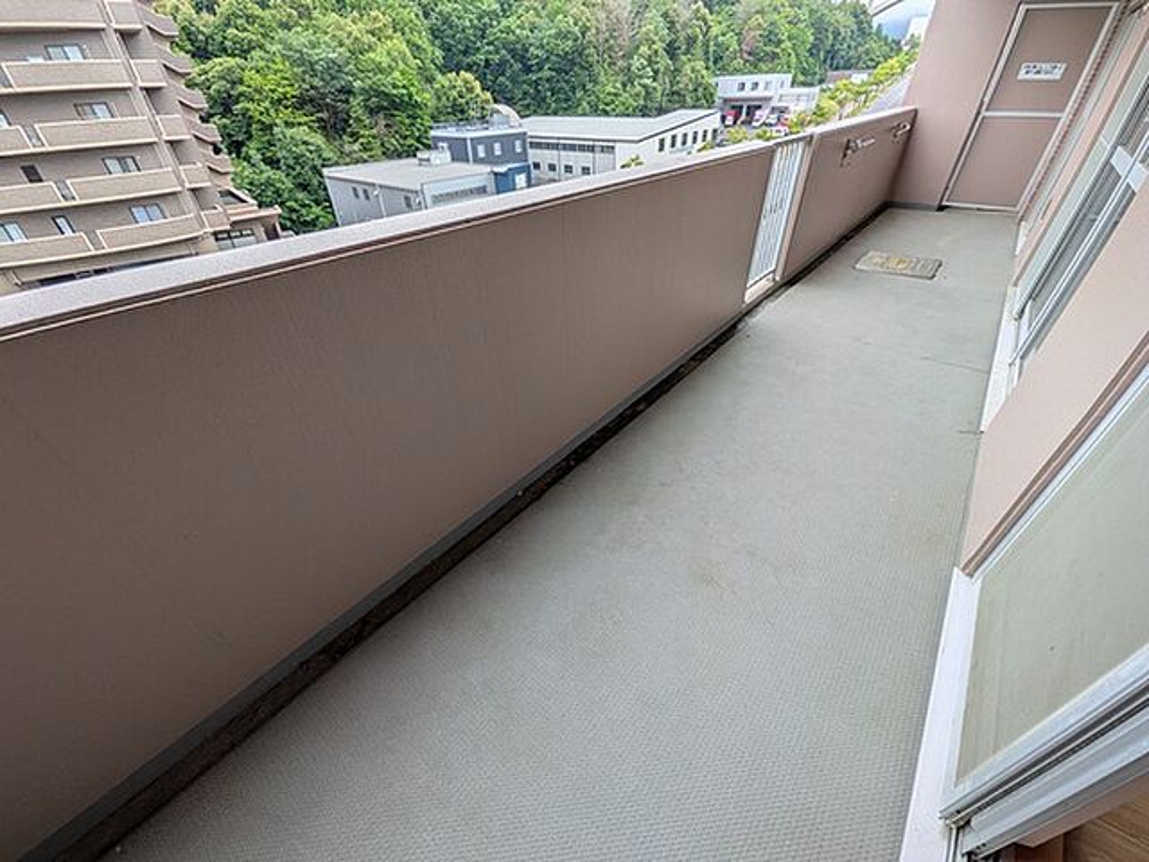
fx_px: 465
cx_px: 574
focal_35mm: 14
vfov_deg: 85.7
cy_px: 431
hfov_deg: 102.1
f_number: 2.2
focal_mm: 1.85
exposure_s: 1/499
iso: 50
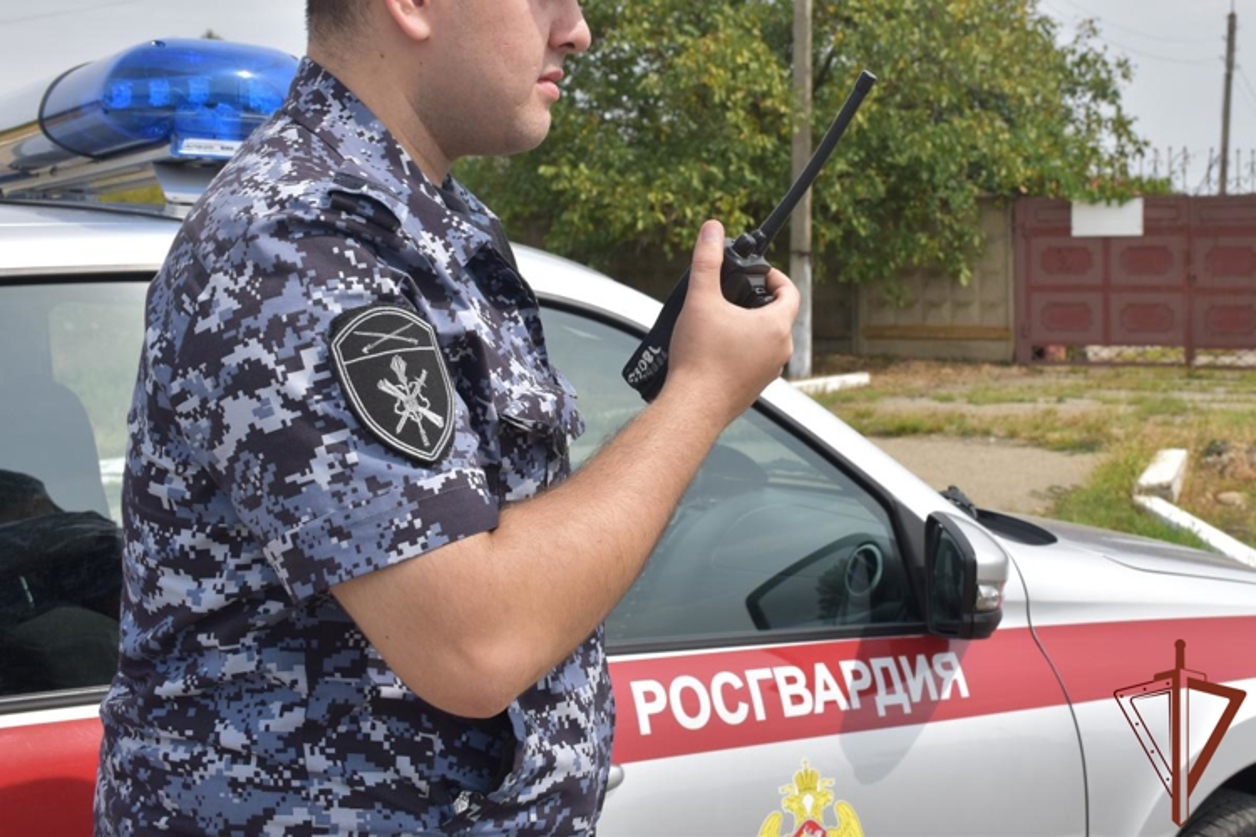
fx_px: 1413
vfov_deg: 33.0
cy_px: 418
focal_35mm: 40
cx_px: 628
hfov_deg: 47.9
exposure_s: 1/400
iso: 200
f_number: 10
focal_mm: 27
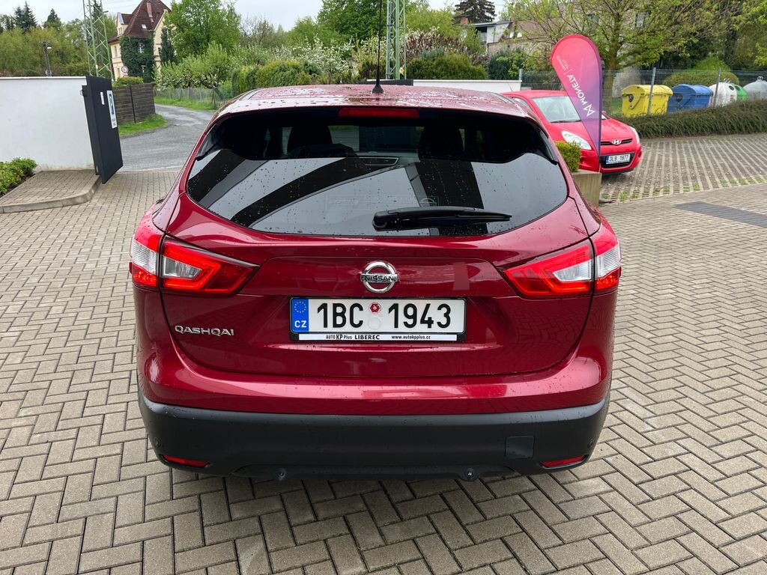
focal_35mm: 26
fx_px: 576
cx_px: 384
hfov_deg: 67.3
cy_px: 288
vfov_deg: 53.1
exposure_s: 1/282
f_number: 1.6
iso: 40
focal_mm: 5.1
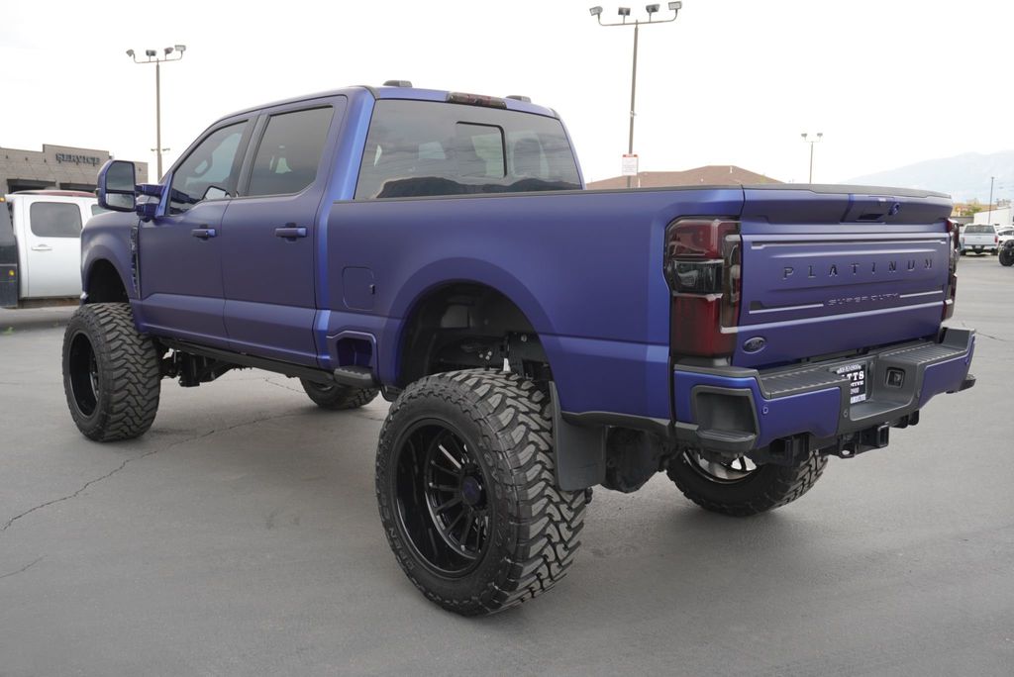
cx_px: 507
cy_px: 338
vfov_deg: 40.0
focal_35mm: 33
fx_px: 930
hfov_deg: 57.2
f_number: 5
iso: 100
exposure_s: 1/100
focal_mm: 22
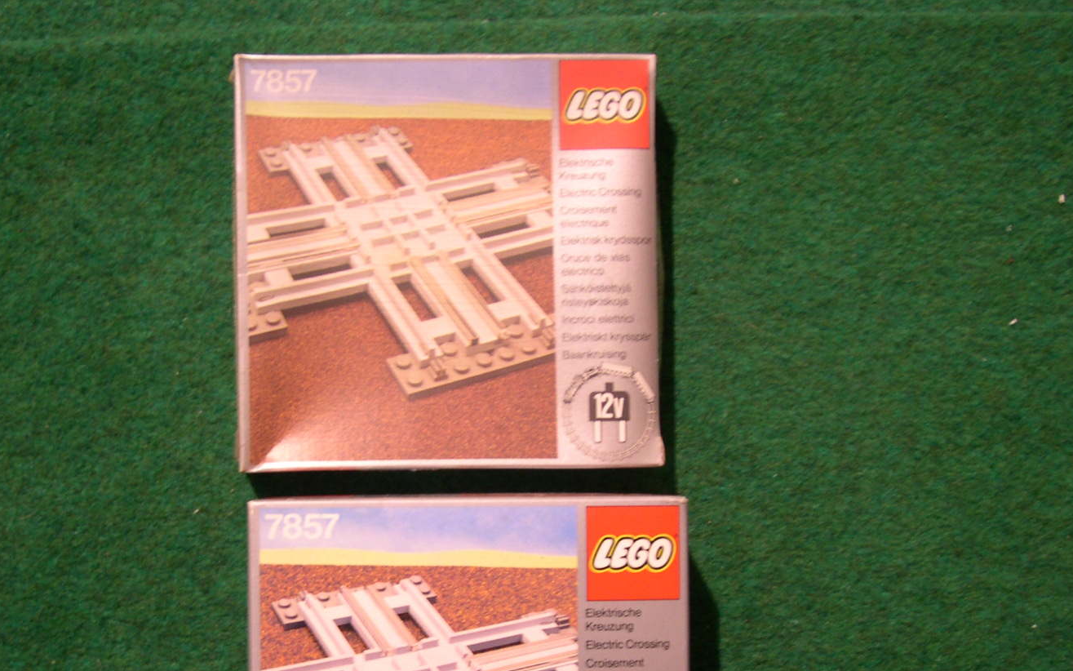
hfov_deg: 40.9
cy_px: 482
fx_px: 1433
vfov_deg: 26.1
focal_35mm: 49
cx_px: 428
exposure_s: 1/3.5
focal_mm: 8
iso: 122
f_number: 2.8
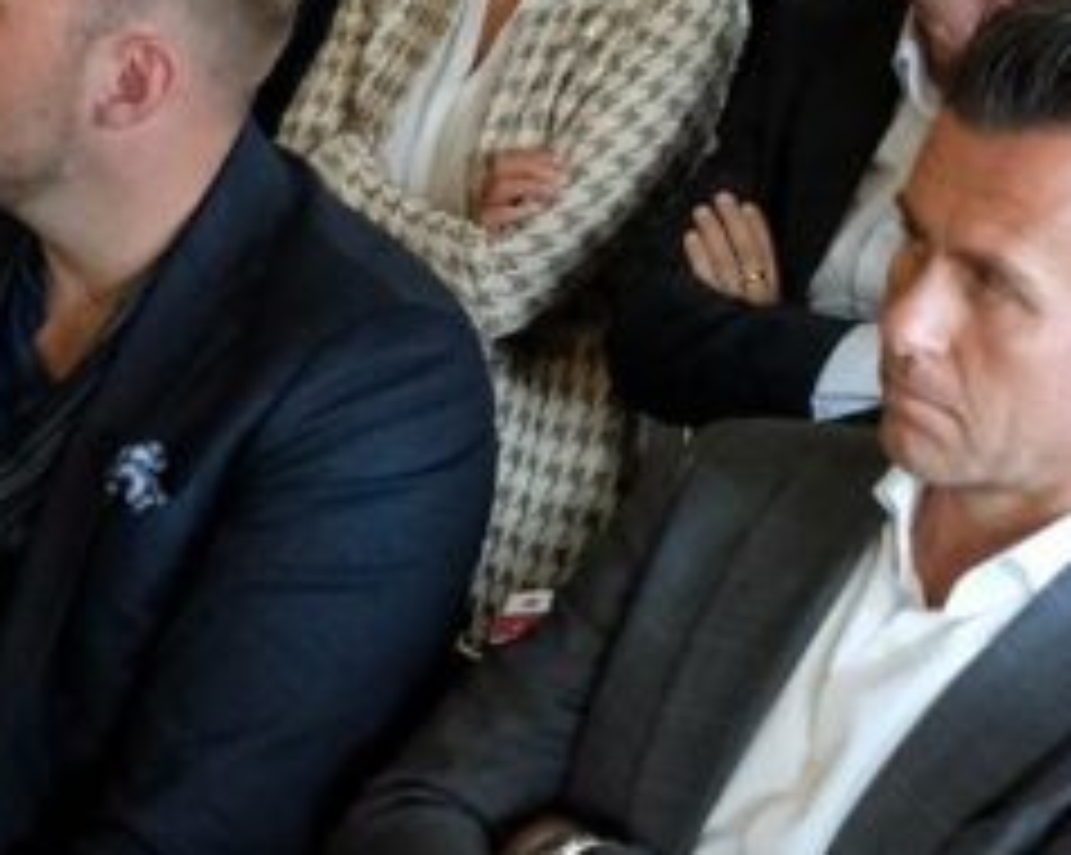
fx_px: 4054
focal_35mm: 128
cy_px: -526
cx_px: 243
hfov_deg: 15.0
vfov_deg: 11.4
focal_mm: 16
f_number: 4
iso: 2500
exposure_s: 1/70
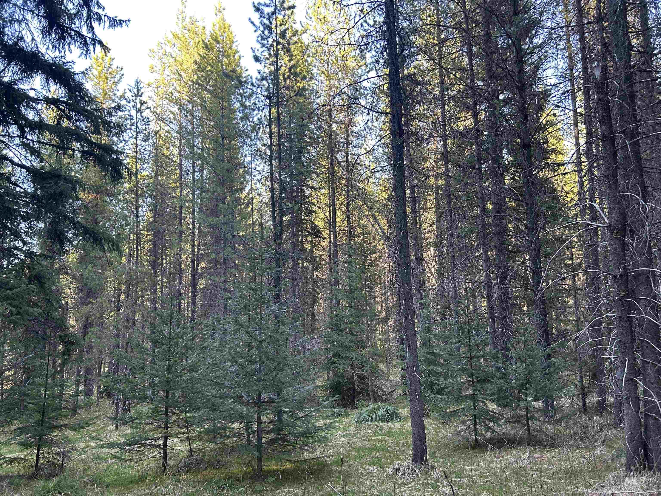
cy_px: 248
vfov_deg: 53.1
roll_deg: +0.5
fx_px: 496
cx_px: 330
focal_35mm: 26
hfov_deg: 67.3
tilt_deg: +7.7
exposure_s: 1/121
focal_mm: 5.7
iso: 100
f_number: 1.5
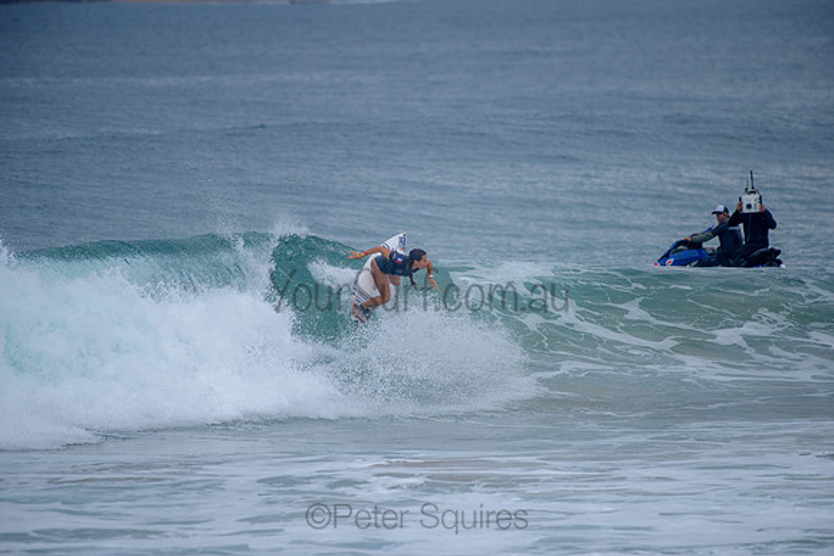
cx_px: 417
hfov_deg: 4.2
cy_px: 278
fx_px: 11424
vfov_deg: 2.8
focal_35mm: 493
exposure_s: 1/2000
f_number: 5.6
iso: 280
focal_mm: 480
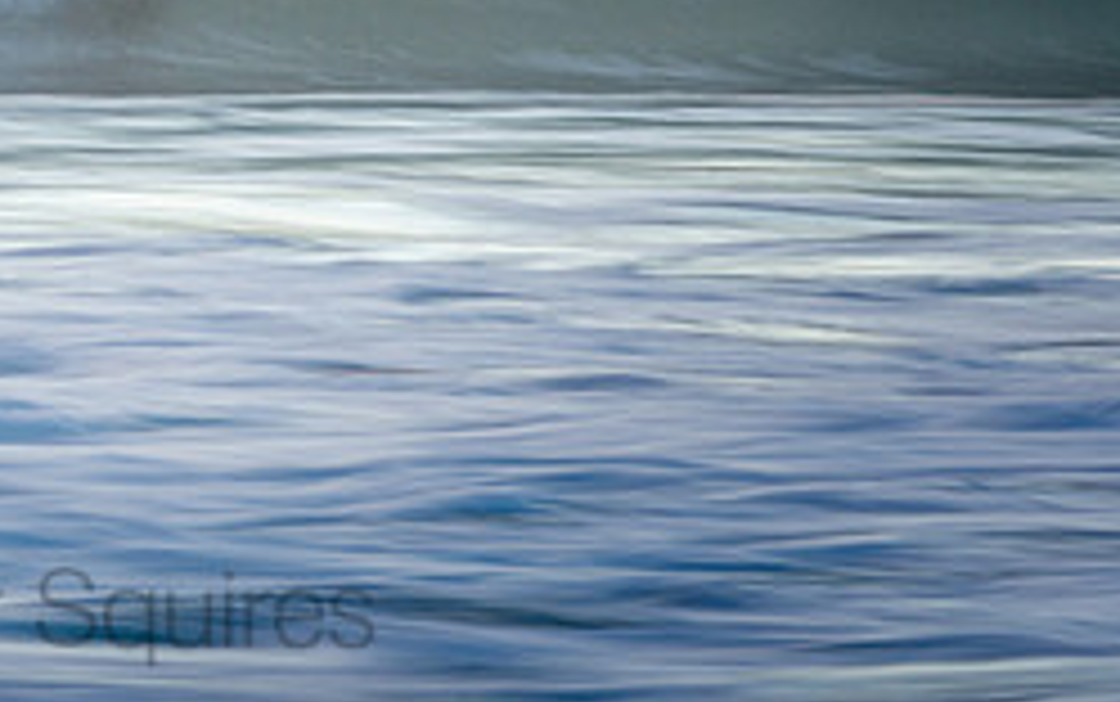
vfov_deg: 0.7
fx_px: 54338
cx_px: 27
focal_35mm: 1779
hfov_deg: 1.2
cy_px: -137
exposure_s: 1/10
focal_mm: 500
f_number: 22
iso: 100
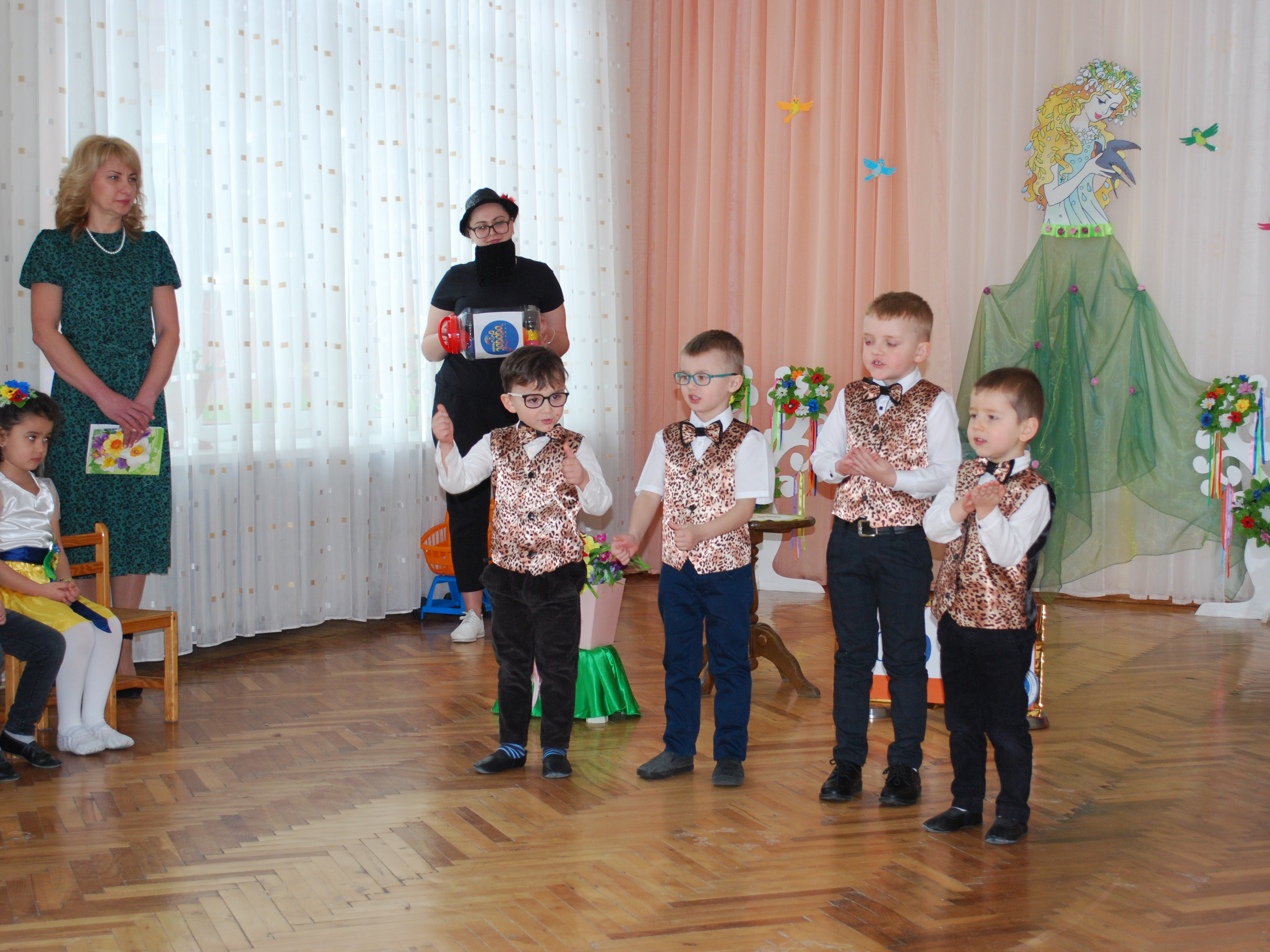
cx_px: 708
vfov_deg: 24.8
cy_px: 478
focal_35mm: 59
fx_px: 2165
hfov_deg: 32.7
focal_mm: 36
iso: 500
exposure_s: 1/60
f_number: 5.3
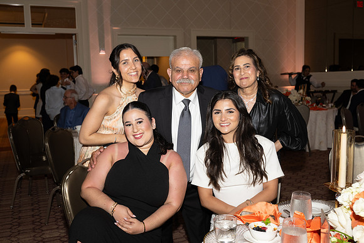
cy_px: 122
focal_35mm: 37
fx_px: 374
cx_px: 182
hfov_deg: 51.9
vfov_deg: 36.0
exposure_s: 1/100
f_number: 5.6
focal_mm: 37
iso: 800
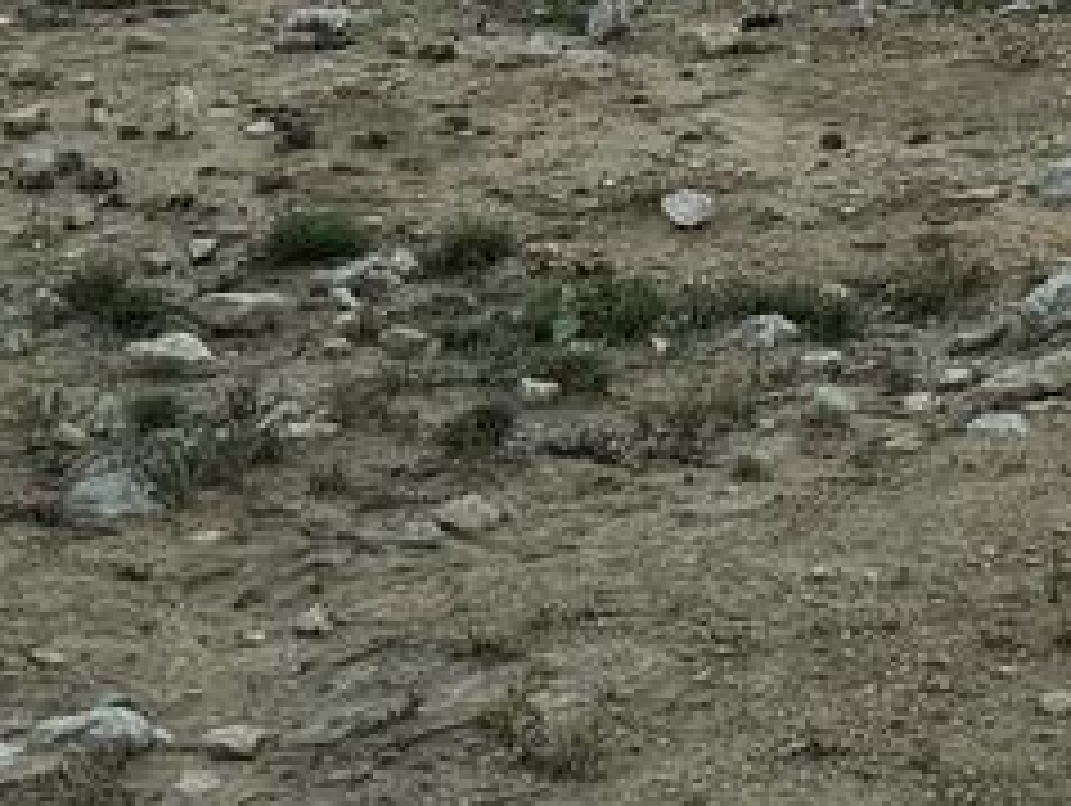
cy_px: -567
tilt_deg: -7.9
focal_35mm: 145
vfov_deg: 9.8
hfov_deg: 12.8
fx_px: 4491
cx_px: 1678
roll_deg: +0.2
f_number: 1.78
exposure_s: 1/121
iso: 64
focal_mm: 6.76
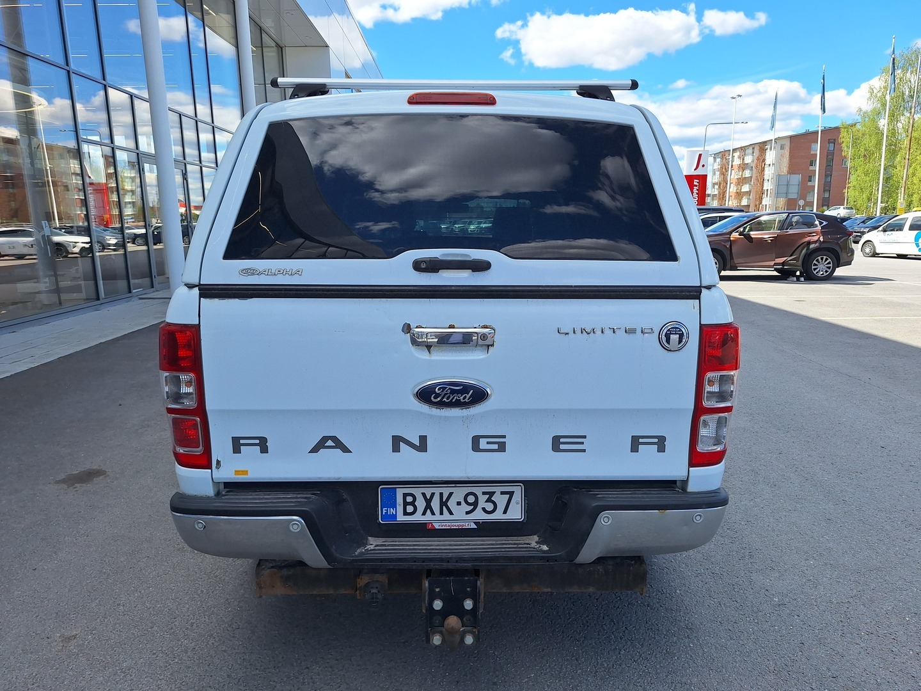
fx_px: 612
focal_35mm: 23
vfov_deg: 58.9
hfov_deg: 73.9
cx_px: 460
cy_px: 346
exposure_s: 1/1890
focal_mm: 5.54
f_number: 1.8
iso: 40
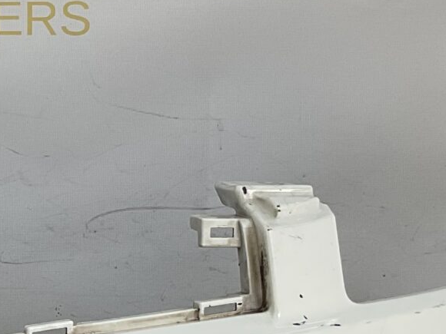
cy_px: 311
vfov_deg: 11.5
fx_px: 1649
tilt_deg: -7.1
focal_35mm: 128
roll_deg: -2.0
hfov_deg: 14.3
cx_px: -242
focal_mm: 3
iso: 16
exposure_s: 1/495
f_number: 1.8
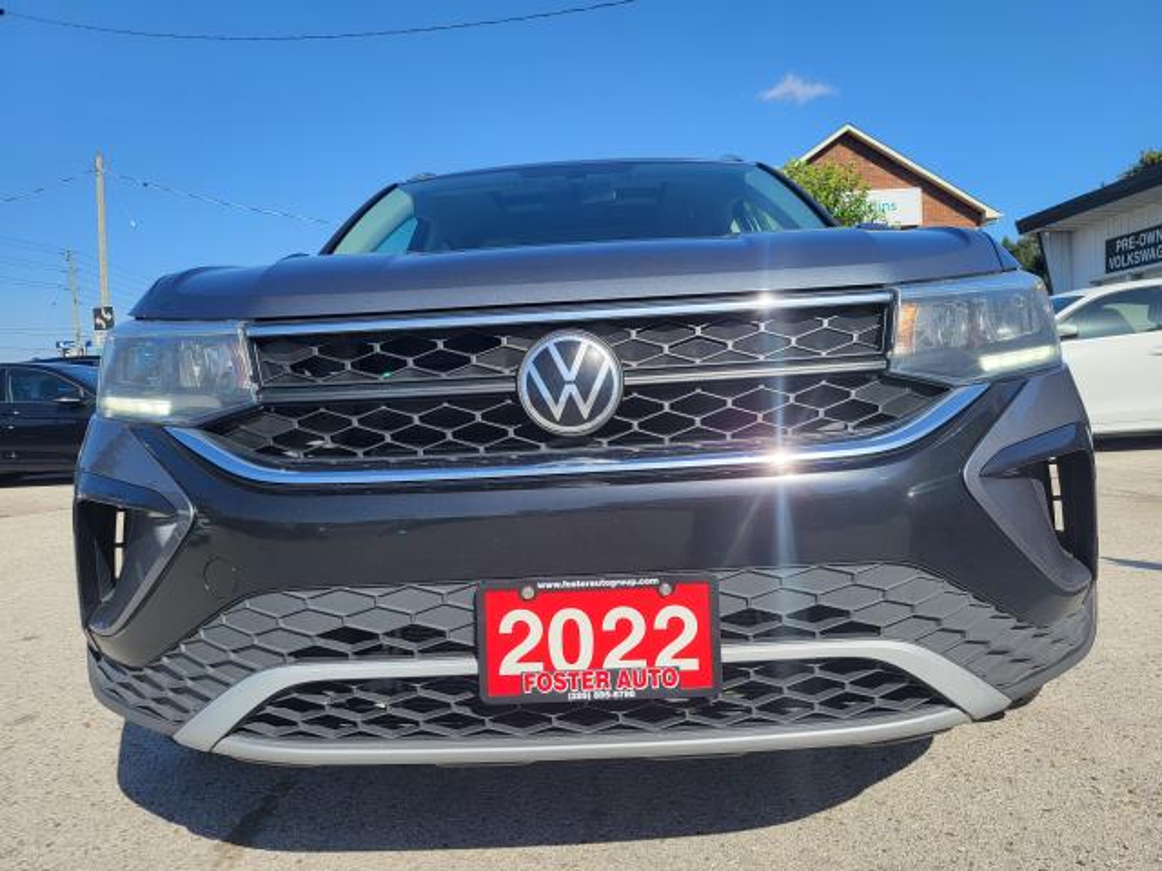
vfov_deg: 53.1
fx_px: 873
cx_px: 581
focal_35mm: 26
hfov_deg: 67.3
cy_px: 436
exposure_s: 1/1775
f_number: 1.8
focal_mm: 5.4
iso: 40
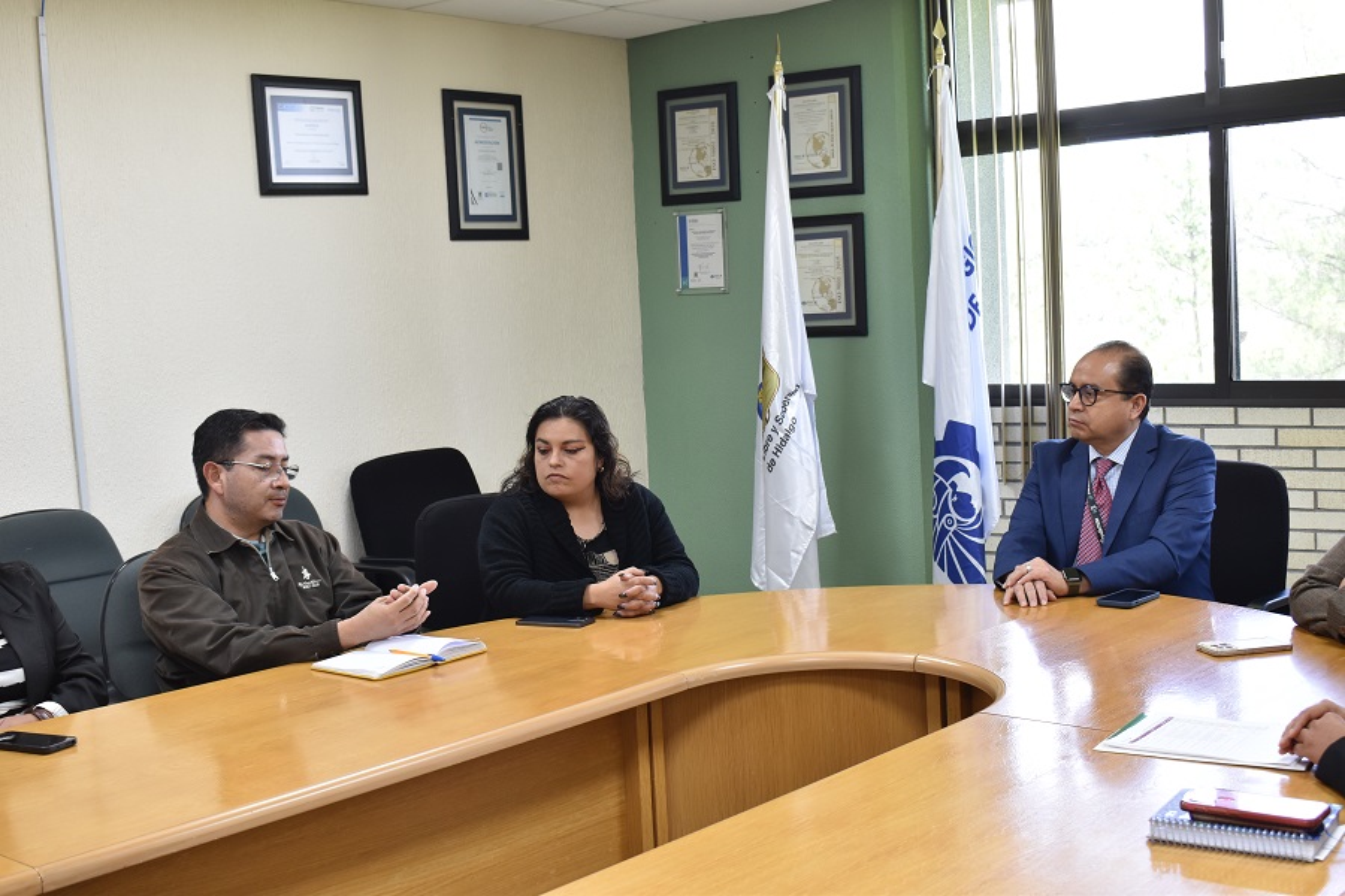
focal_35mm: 45
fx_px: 1681
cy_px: 448
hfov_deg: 43.6
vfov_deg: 29.9
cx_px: 672
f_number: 6.3
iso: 500
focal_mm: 30
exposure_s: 1/30
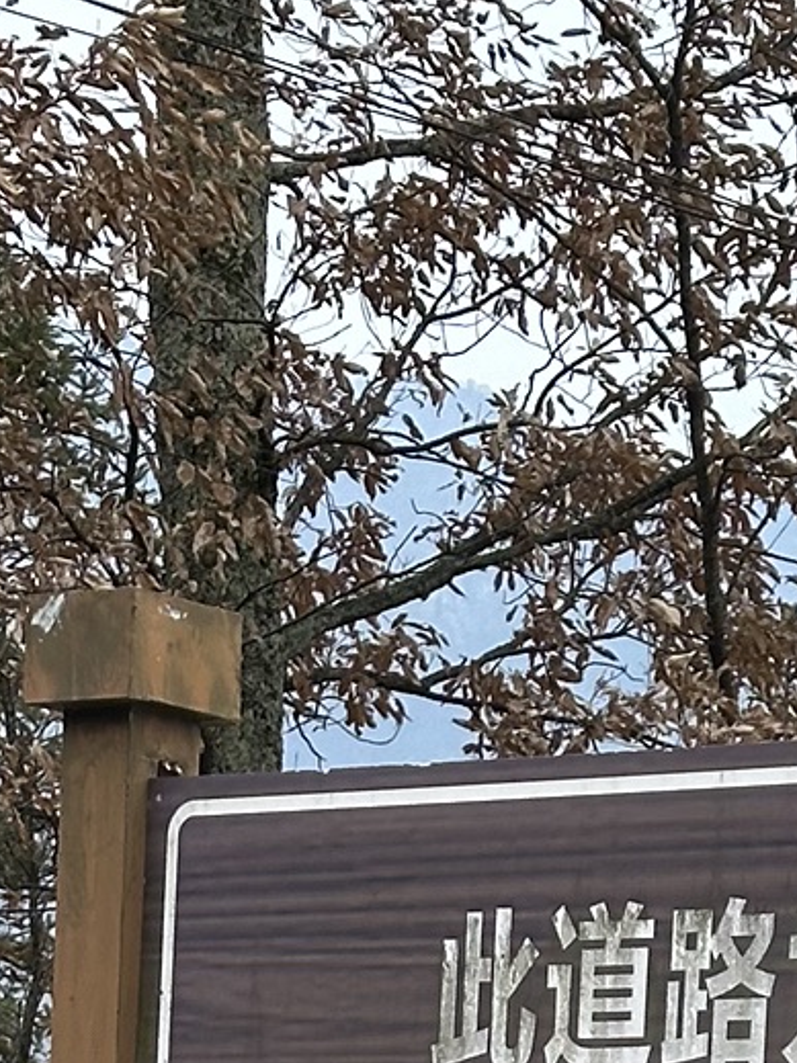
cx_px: 1063
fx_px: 5682
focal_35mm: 185
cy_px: 2040
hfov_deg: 7.9
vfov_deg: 10.0
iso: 64
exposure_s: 1/623
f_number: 1.78
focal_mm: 6.86
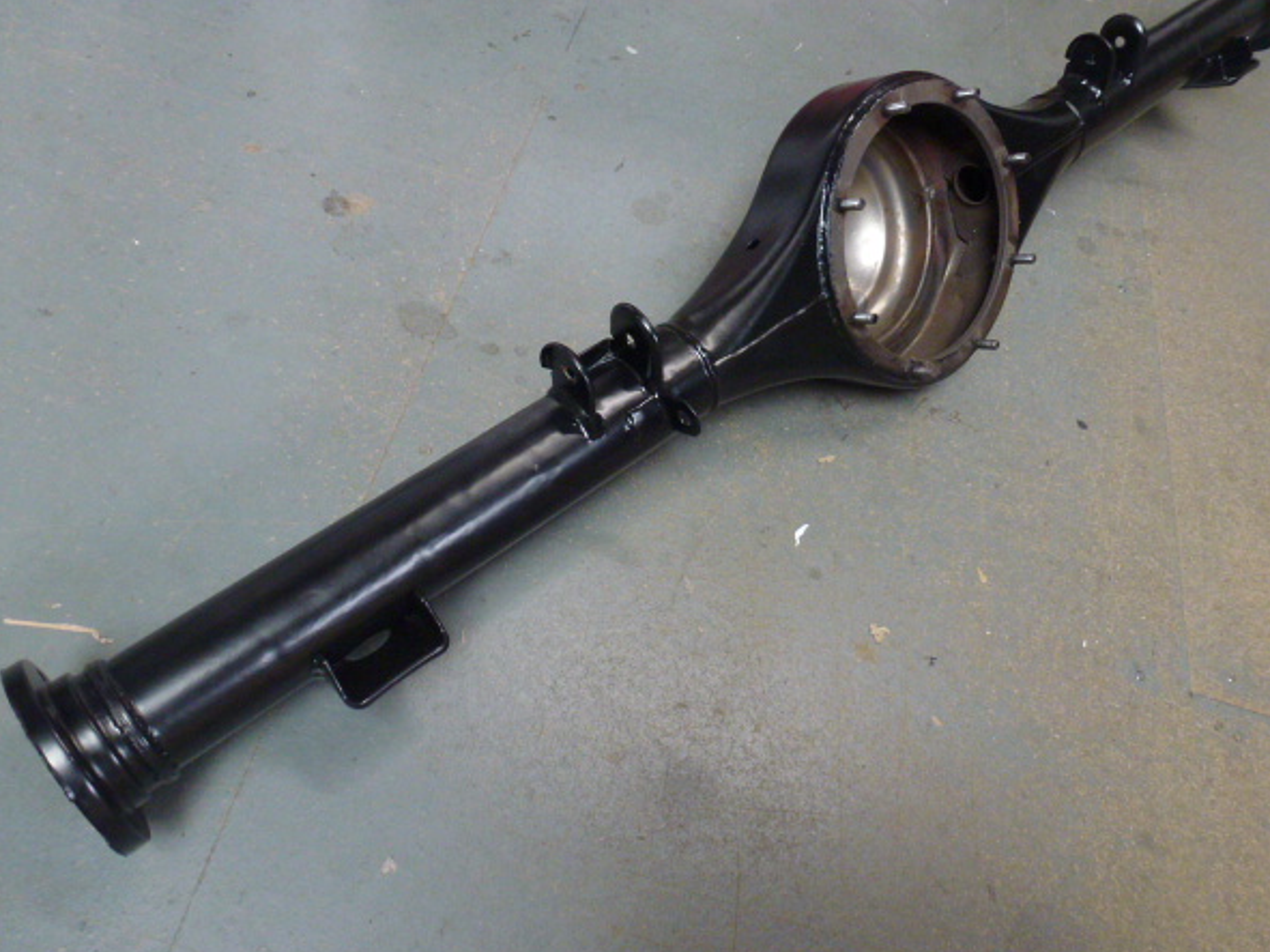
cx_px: 651
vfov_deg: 53.0
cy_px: 481
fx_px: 954
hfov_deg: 67.3
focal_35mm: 26
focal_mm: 4.3
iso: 400
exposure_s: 1/40
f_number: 3.3
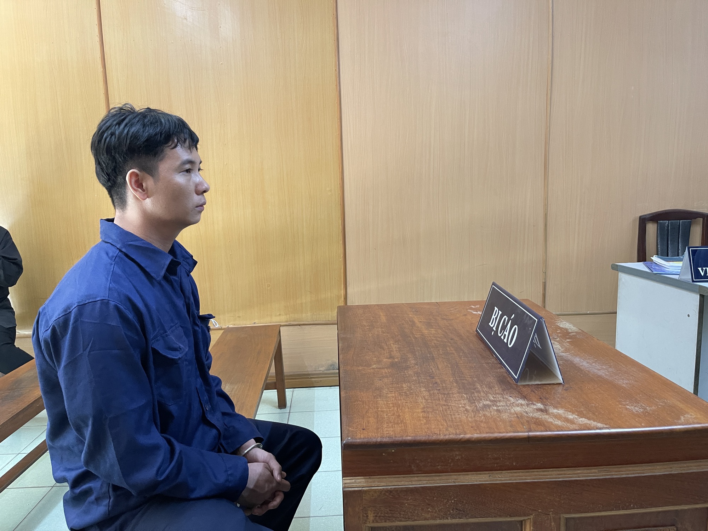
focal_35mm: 26
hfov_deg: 67.3
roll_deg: +1.8
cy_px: 266
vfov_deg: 53.1
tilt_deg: -9.6
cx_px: 354
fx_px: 532
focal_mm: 5.1
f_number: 1.6
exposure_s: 1/60
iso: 320
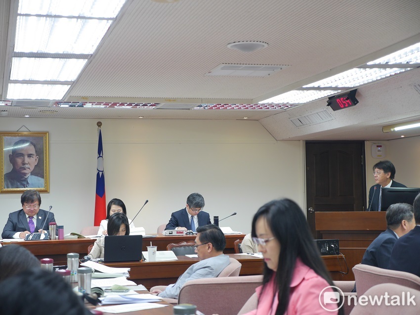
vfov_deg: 21.0
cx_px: 210
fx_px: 849
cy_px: 158
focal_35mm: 70
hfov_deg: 27.8
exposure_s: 1/80
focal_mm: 35
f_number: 2.8
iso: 320
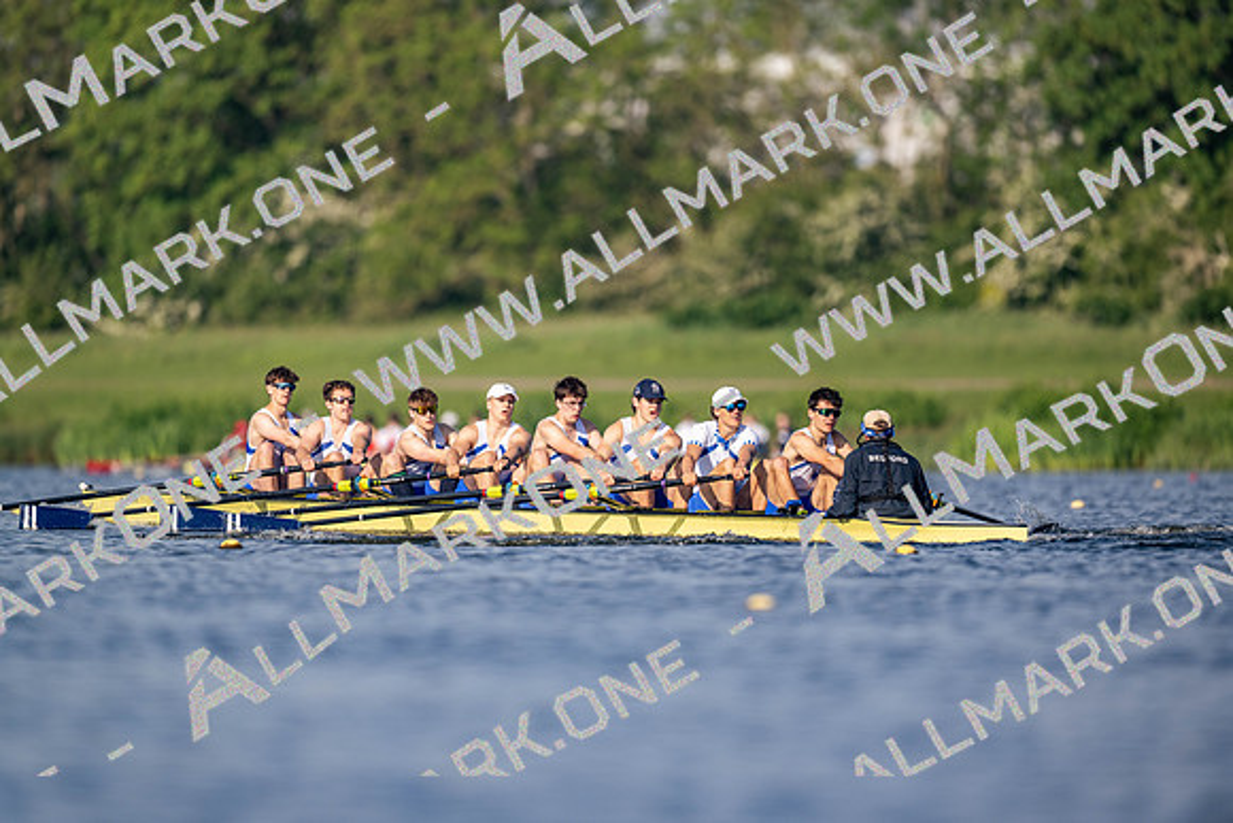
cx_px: 616
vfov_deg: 2.3
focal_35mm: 600
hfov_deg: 3.4
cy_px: 412
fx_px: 20554
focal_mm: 600
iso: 250
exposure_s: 1/2500
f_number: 4
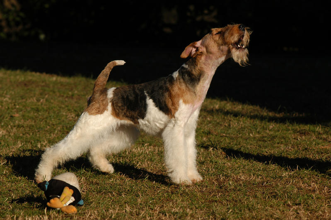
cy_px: 110
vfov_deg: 5.7
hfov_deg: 8.6
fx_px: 2204
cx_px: 166
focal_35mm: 240
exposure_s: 1/800
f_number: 7.1
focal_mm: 160
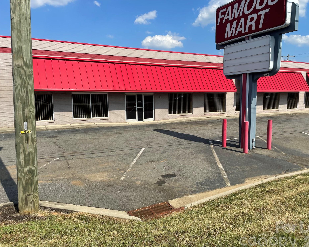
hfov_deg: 62.1
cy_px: 126
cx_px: 169
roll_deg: +0.5
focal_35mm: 28
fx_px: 256
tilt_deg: -7.2
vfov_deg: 51.5
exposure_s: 1/3731
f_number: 1.6
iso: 32
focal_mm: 4.2
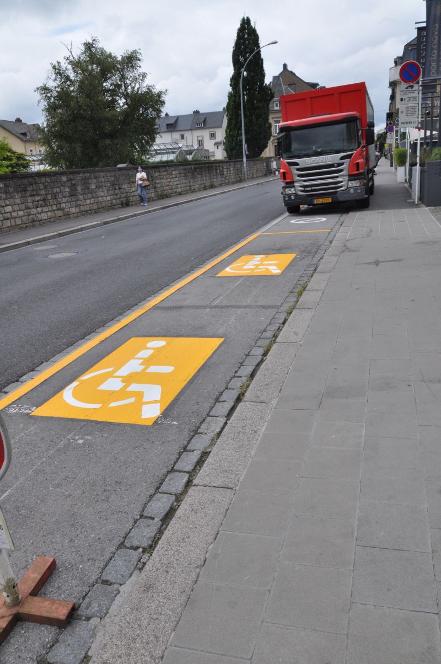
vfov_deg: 67.4
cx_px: 220
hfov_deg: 47.8
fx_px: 497
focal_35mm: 27
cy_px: 332
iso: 800
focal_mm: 18
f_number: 13
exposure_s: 1/640
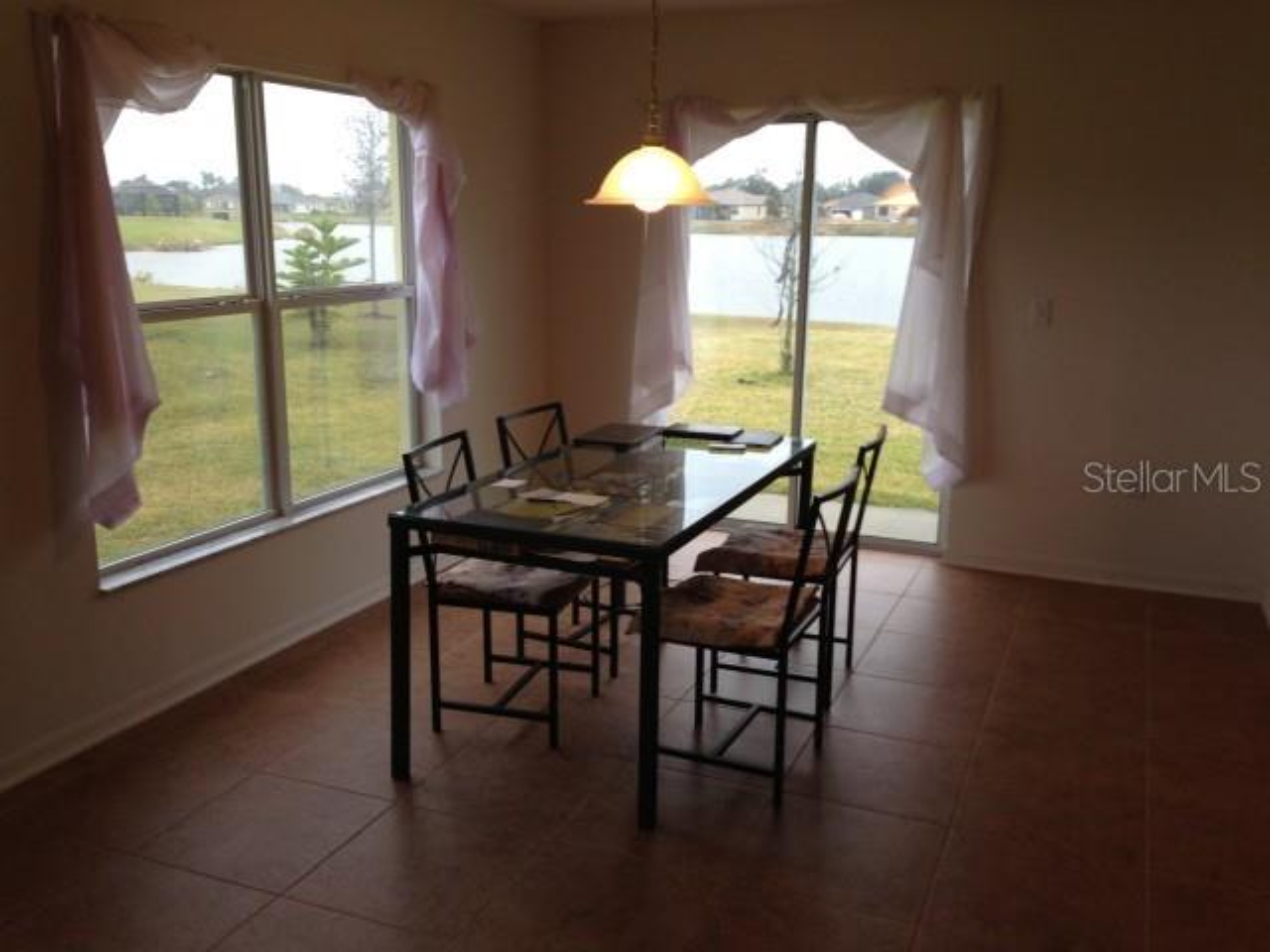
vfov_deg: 42.9
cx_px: 635
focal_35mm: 33
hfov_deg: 55.4
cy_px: 476
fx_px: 1211
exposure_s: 1/60
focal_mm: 4.13
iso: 50
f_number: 2.4
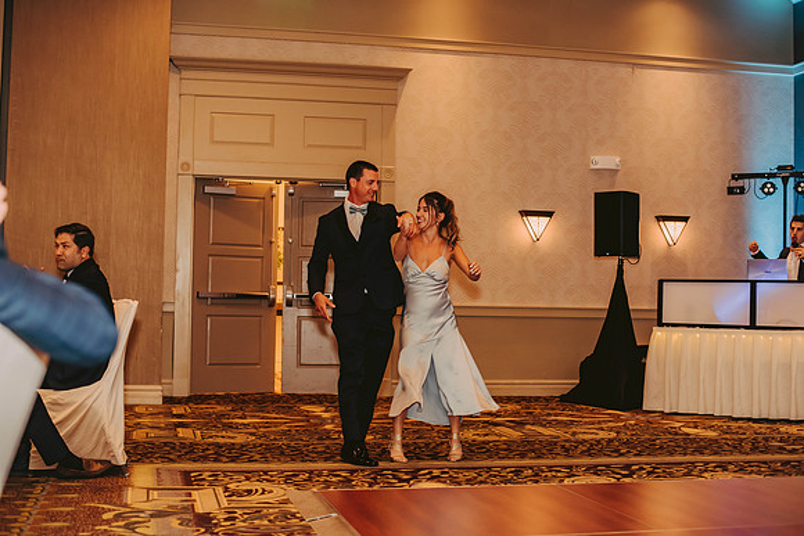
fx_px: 1117
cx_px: 402
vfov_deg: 27.0
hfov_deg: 39.6
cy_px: 268
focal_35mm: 50
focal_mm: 50
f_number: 2.5
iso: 800
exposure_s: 1/125
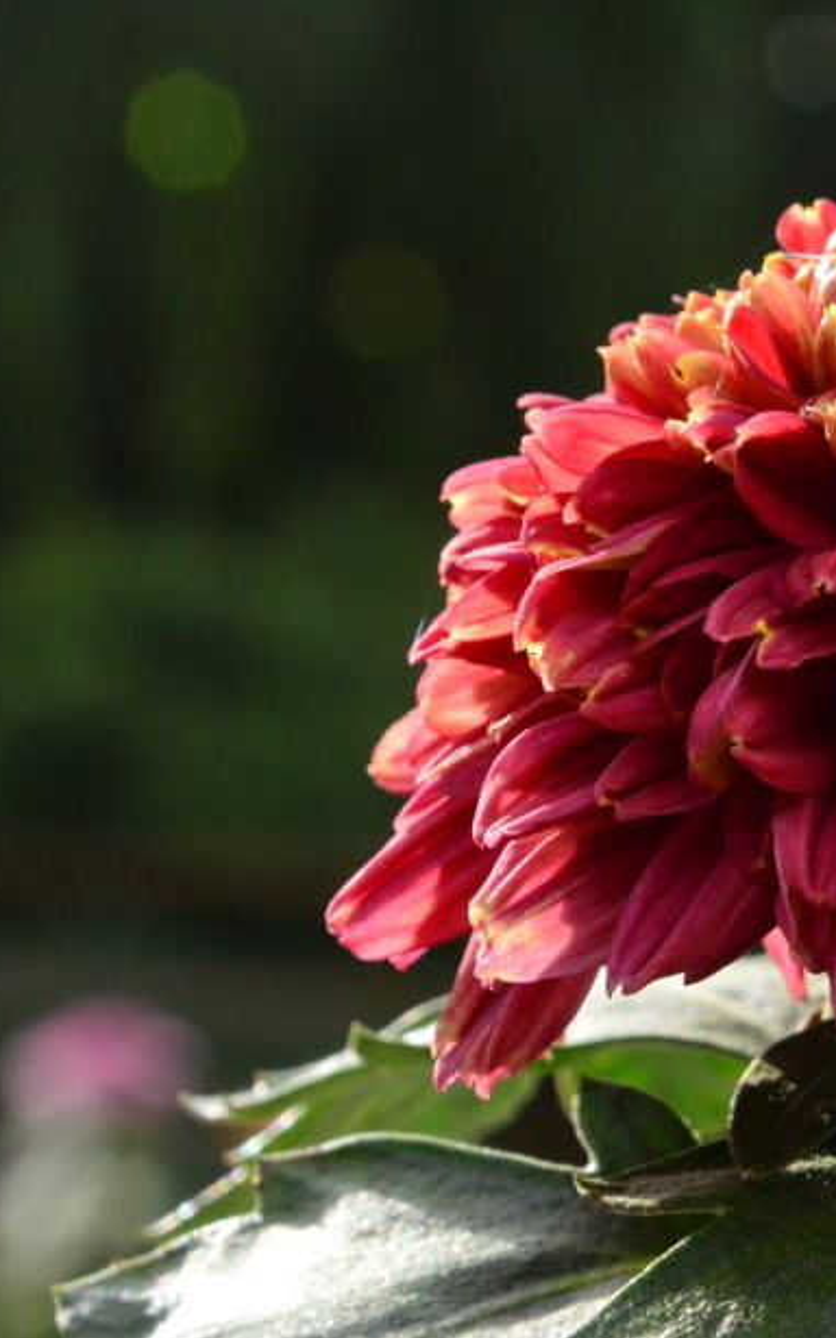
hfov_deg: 5.7
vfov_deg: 9.2
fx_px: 8354
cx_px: 925
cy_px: 721
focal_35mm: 229
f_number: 18
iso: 1800
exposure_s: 1/250
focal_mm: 90
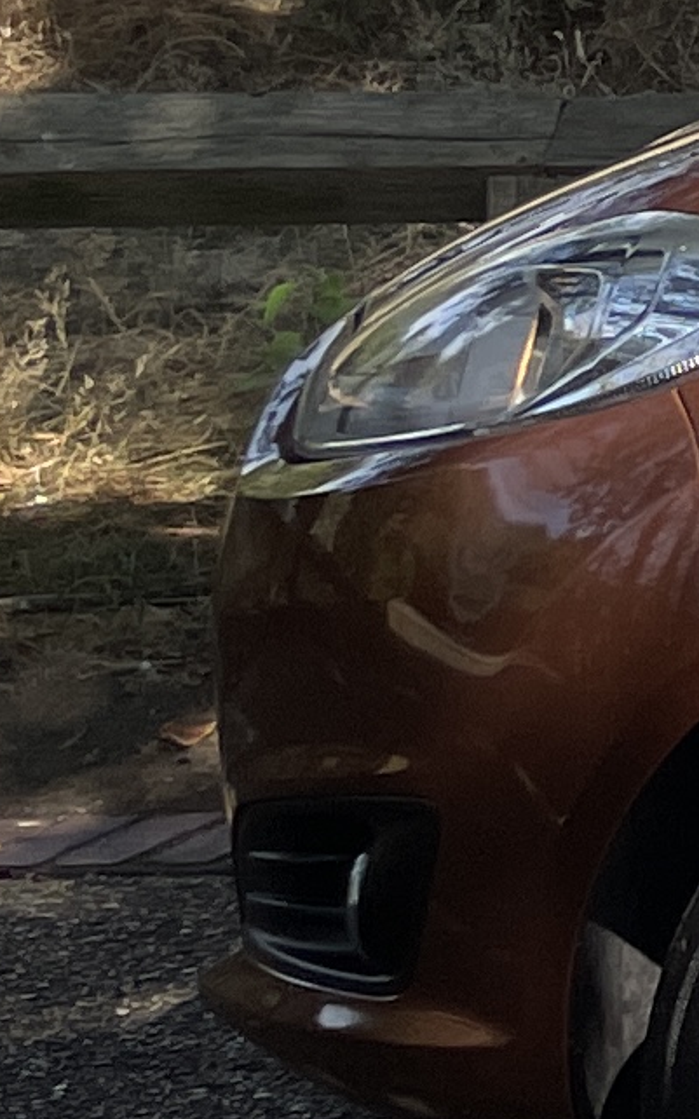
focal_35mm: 173
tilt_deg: -3.7
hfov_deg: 5.9
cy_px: 122
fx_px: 5275
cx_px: 3153
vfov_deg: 12.0
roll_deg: -0.2
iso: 32
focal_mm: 4.2
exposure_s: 1/1401
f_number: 1.6
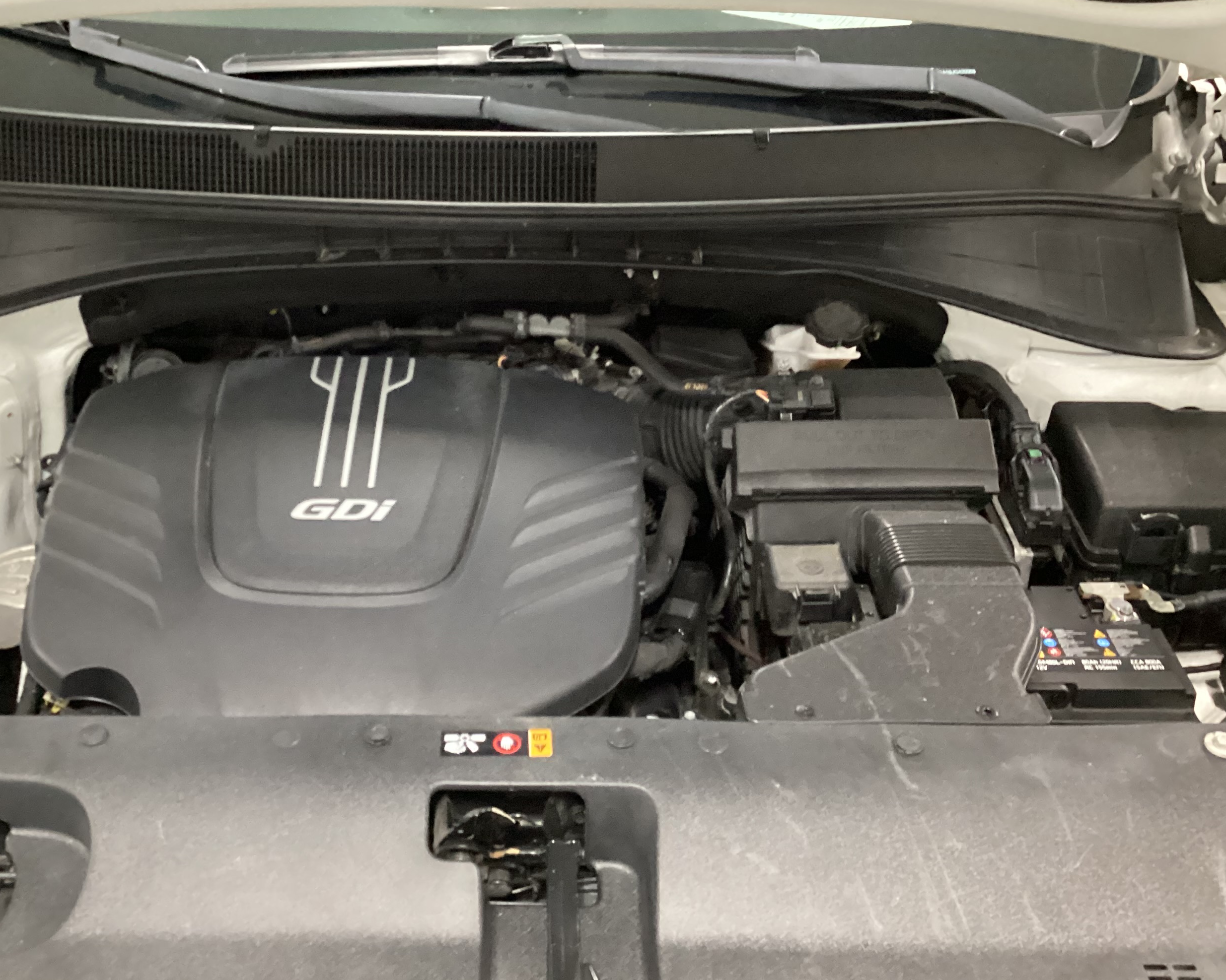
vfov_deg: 37.3
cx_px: 506
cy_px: 443
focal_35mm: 40
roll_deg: -0.6
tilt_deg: -31.0
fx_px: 1451
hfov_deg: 45.6
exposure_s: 1/25
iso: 640
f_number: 2.4
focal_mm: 3.3
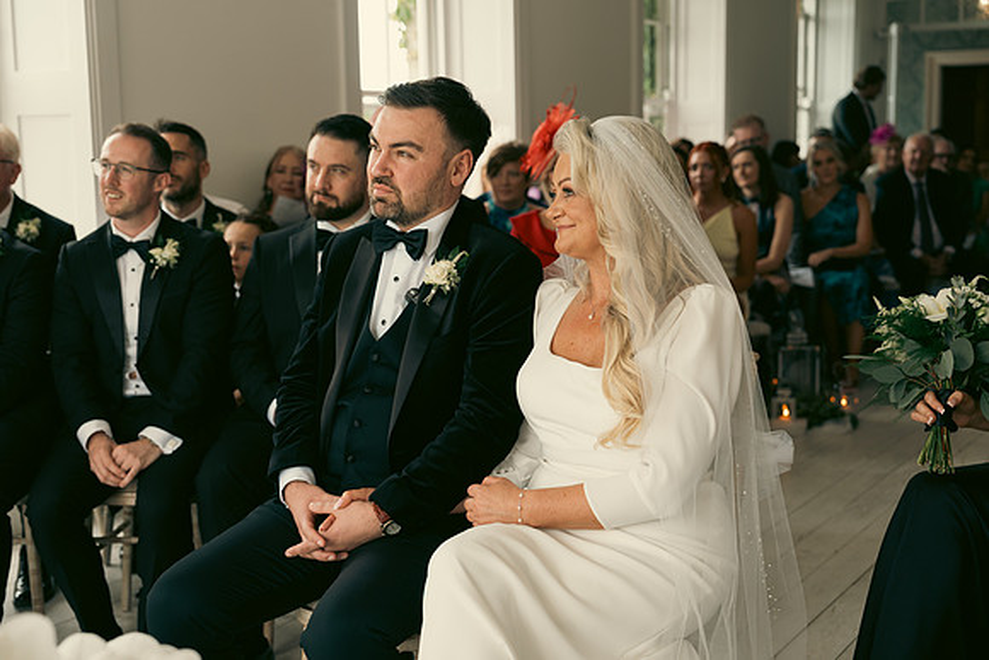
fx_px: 1346
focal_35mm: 49
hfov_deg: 40.3
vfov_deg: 27.5
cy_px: 330
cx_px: 494
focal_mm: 49
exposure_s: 1/160
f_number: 3.5
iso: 250
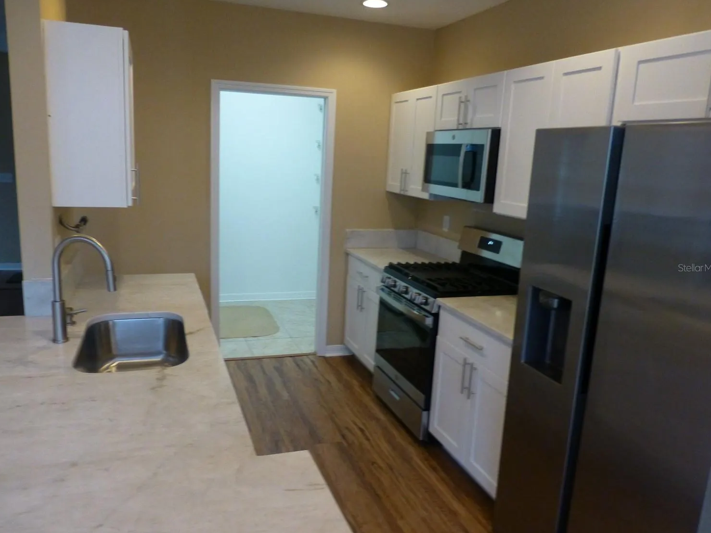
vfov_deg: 53.1
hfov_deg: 67.3
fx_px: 534
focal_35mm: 26
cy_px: 267
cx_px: 338
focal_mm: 4.3
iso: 400
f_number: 3.3
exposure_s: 1/50
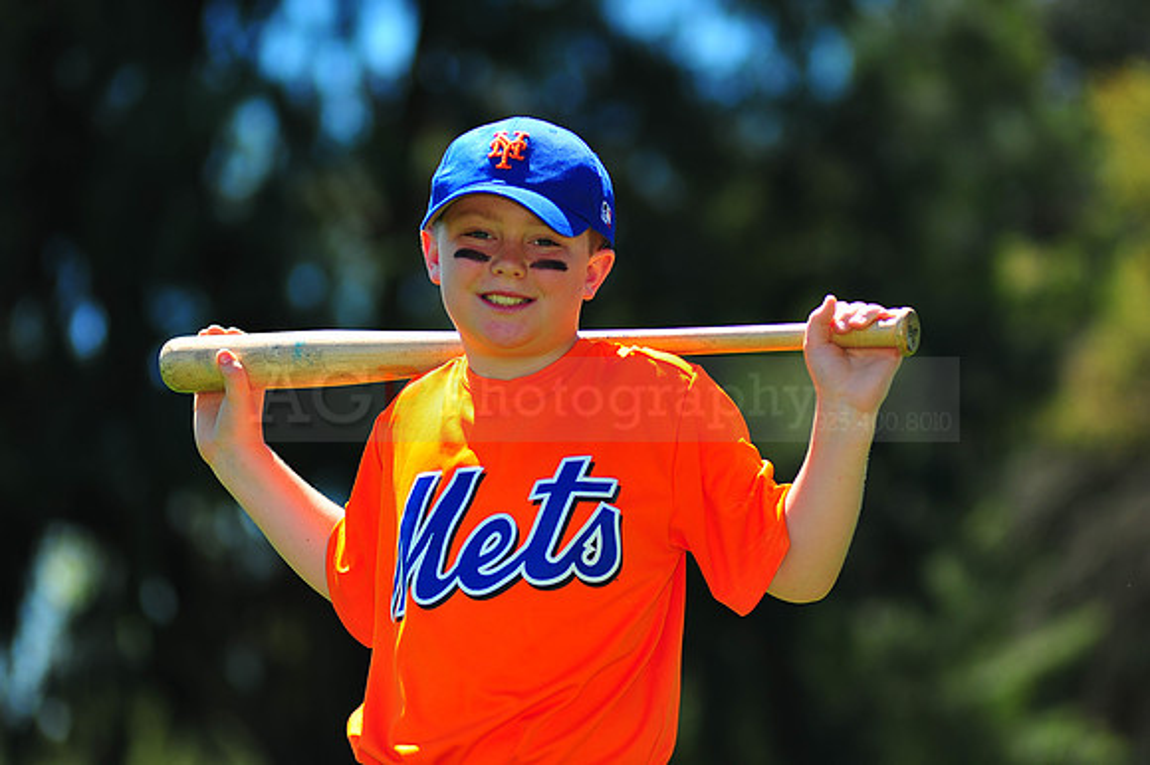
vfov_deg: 7.6
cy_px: 382
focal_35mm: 180
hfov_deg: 11.4
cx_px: 575
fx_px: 5747
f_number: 4
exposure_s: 1/1000
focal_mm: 180
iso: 200
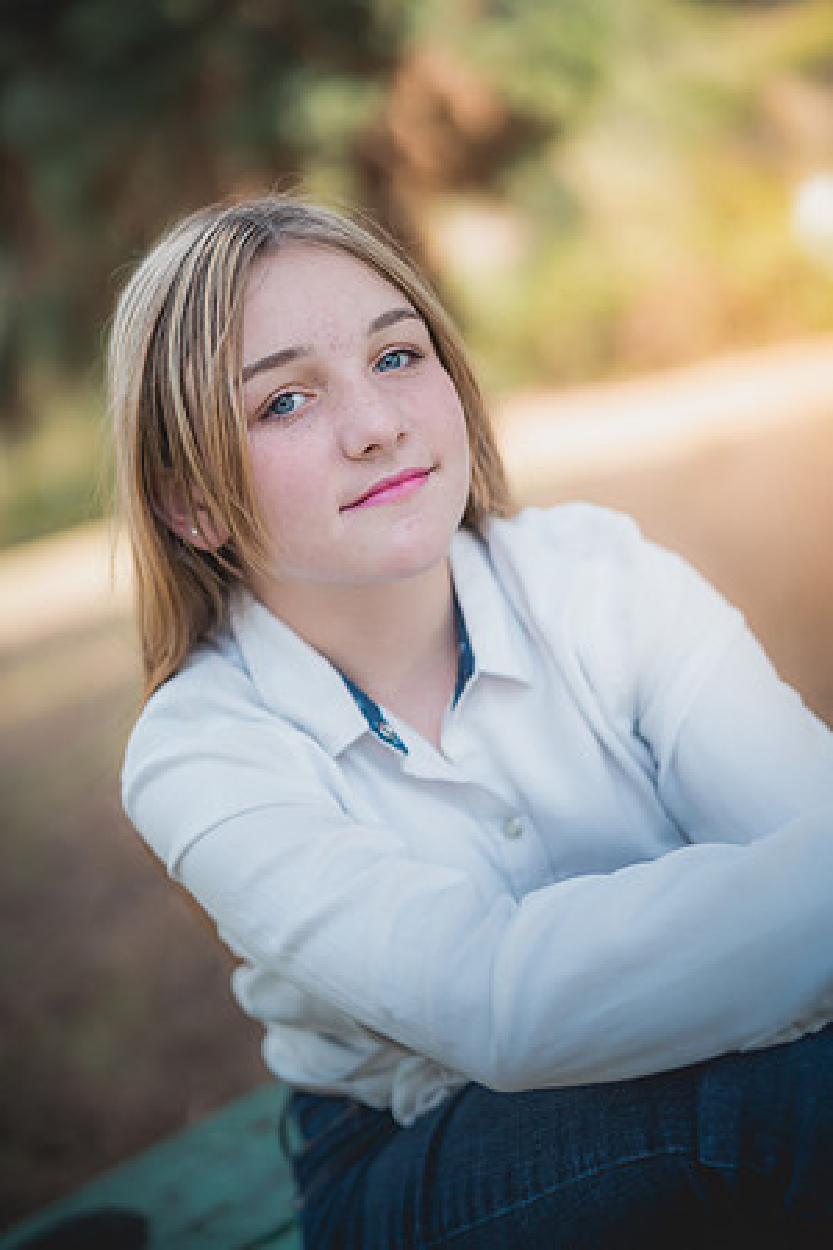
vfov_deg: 39.6
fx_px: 1735
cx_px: 416
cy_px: 625
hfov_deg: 27.0
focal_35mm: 50
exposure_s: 1/2000
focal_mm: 50
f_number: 1.4
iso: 250
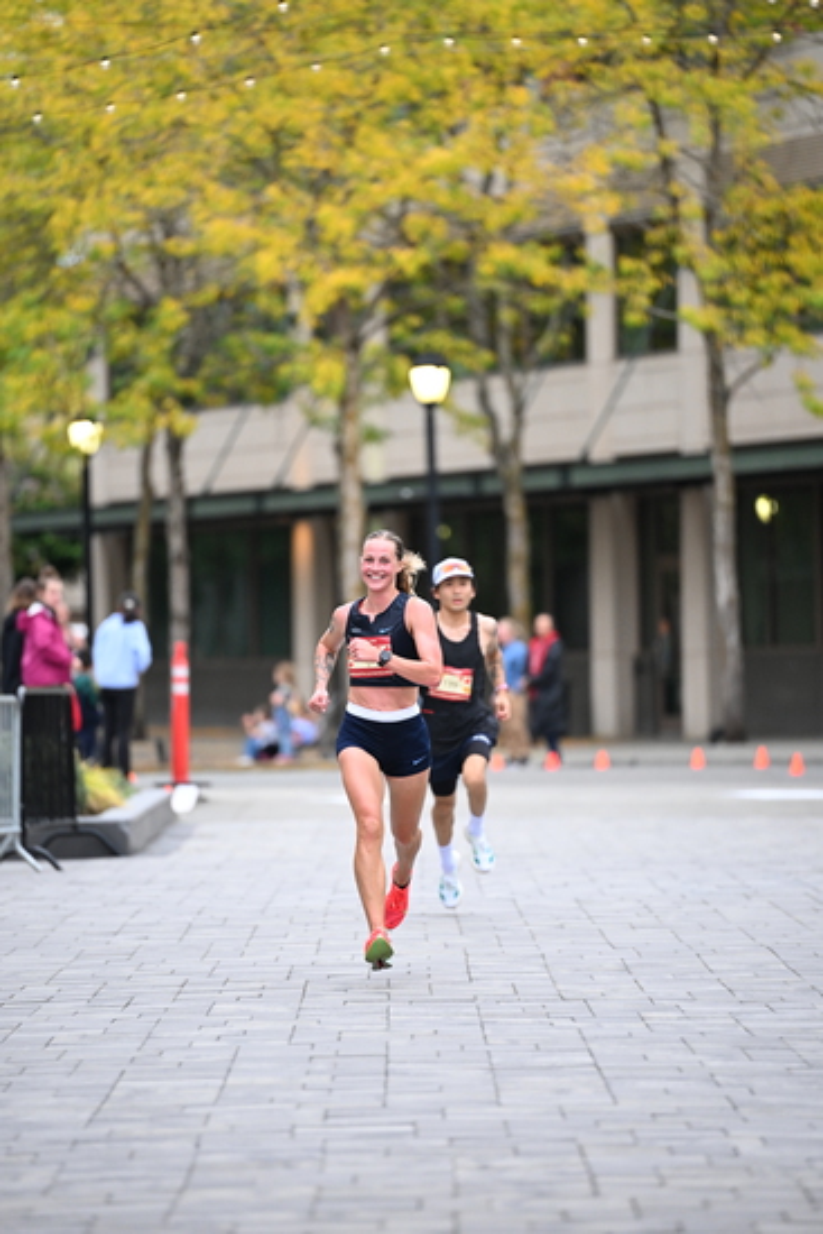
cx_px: 412
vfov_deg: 10.3
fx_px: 6853
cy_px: 617
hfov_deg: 6.9
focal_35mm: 200
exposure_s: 1/800
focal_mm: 200
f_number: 2.8
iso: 1600
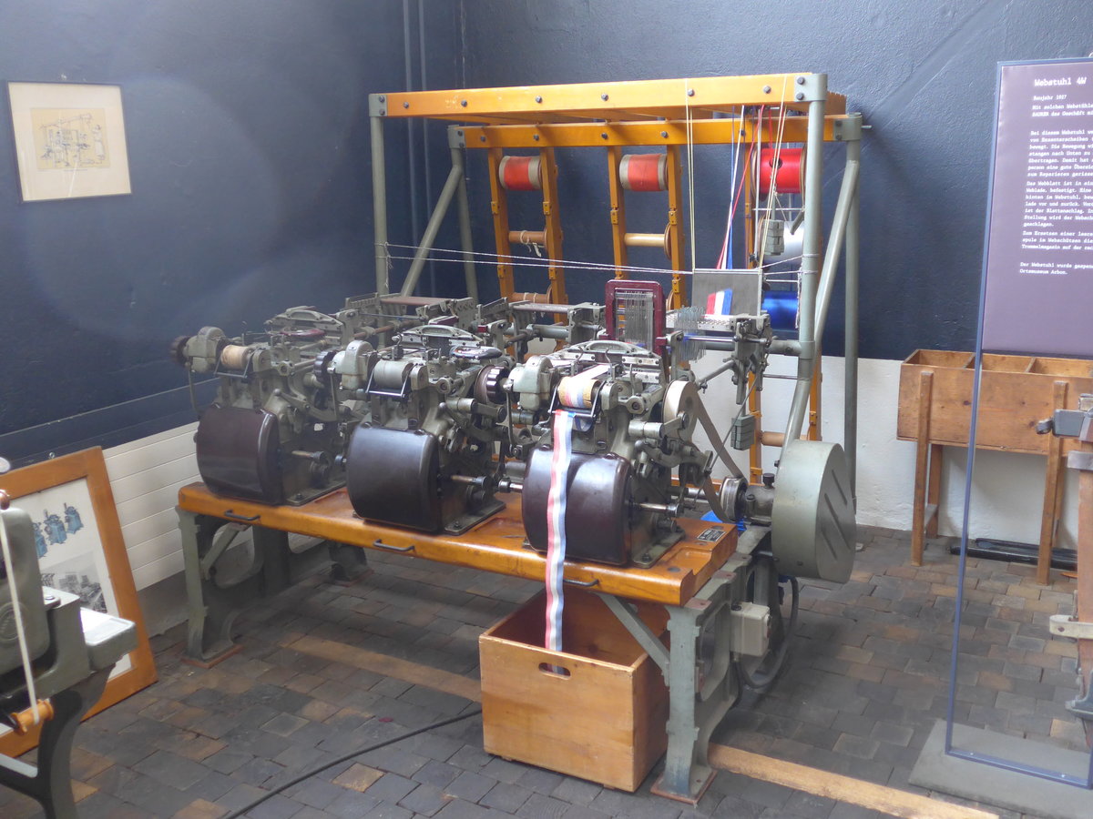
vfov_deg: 41.8
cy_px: 410
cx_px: 546
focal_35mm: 34
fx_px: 1074
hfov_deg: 54.0
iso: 400
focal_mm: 7
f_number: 2.3
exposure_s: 1/30
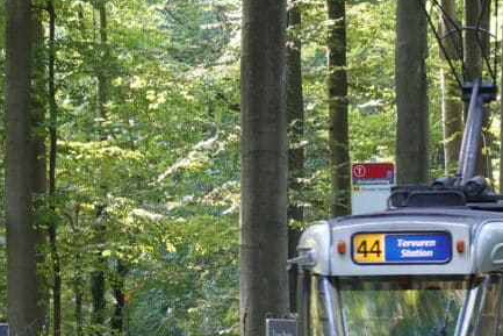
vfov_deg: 4.6
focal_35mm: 300
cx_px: 352
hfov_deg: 6.9
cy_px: 314
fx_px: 4193
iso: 1250
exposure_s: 1/60
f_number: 4.5
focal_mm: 46.09
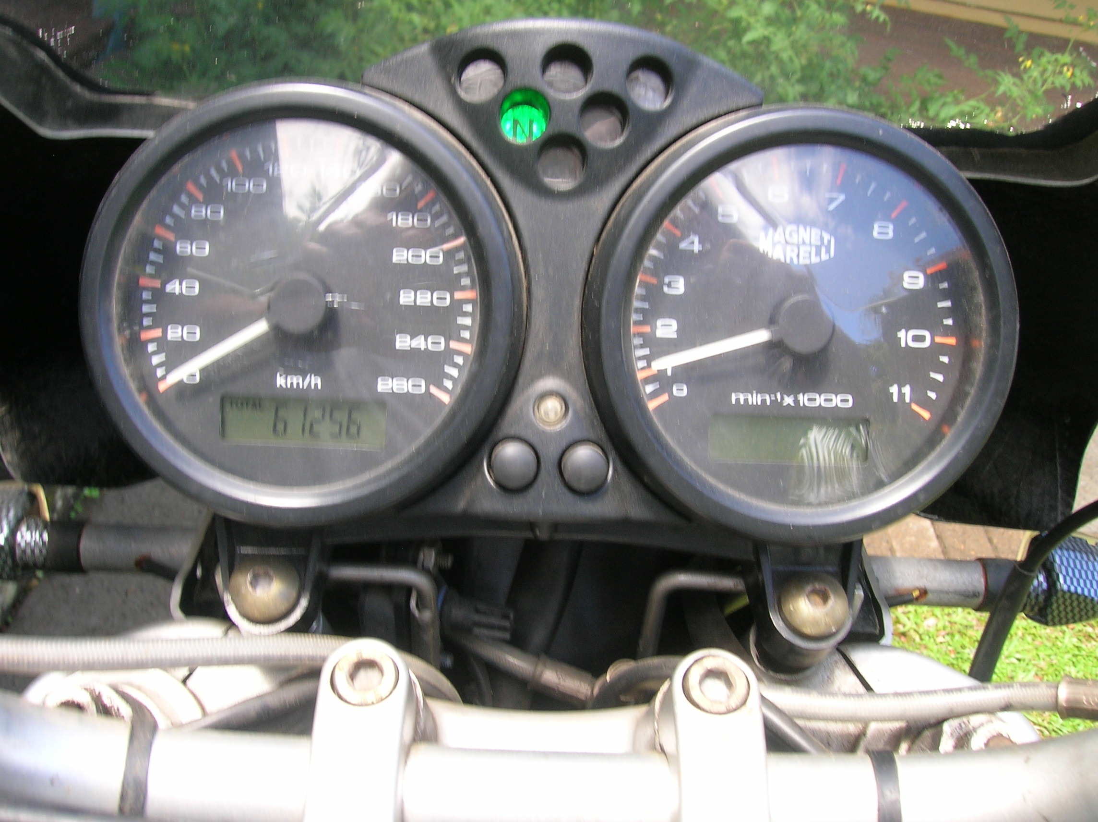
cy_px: 411
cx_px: 549
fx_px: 1078
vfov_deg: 41.7
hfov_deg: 54.0
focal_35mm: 34
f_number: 4.9
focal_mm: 5.7
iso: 50
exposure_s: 1/39.6
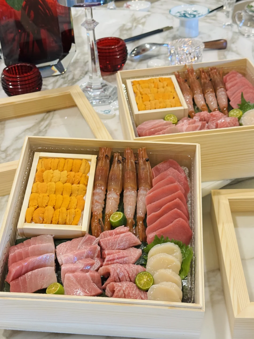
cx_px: 127
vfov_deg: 39.7
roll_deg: +4.6
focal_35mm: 48
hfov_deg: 30.3
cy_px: 170
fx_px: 470
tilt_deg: -33.7
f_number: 1.78
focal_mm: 6.76
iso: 200
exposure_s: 1/33
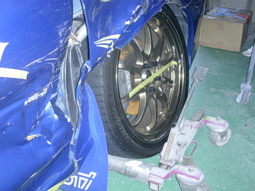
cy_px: 96
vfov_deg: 32.2
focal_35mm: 45
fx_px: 331
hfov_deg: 42.1
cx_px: 128
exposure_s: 1/64
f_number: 2.9
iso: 70
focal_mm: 6.7
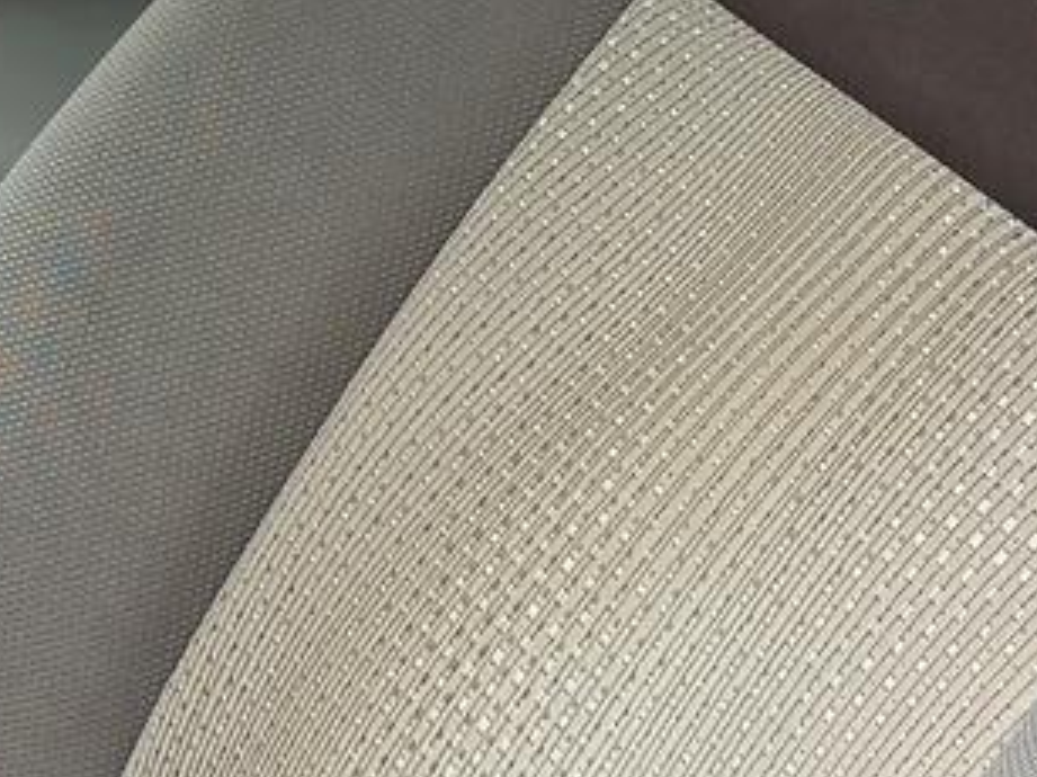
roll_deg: -0.3
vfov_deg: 14.2
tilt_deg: -20.2
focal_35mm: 100
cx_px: 166
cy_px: -223
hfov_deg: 19.4
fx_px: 2995
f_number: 1.78
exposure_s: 1/410
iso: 100
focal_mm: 6.76
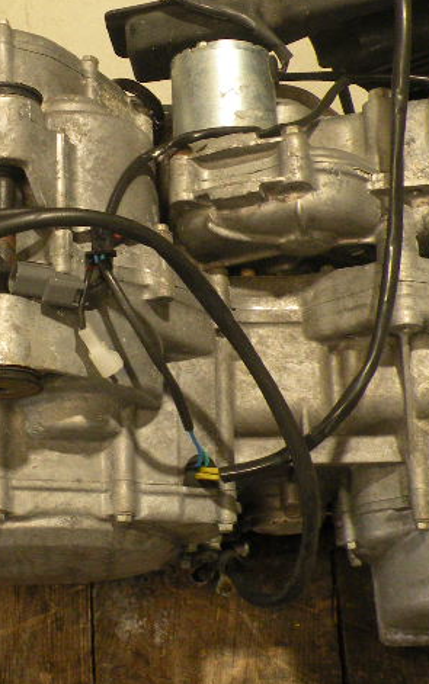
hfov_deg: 17.0
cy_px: 237
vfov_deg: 27.0
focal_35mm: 76
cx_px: 79
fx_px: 1420
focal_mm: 5.8
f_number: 3.2
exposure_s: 1/60
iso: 227
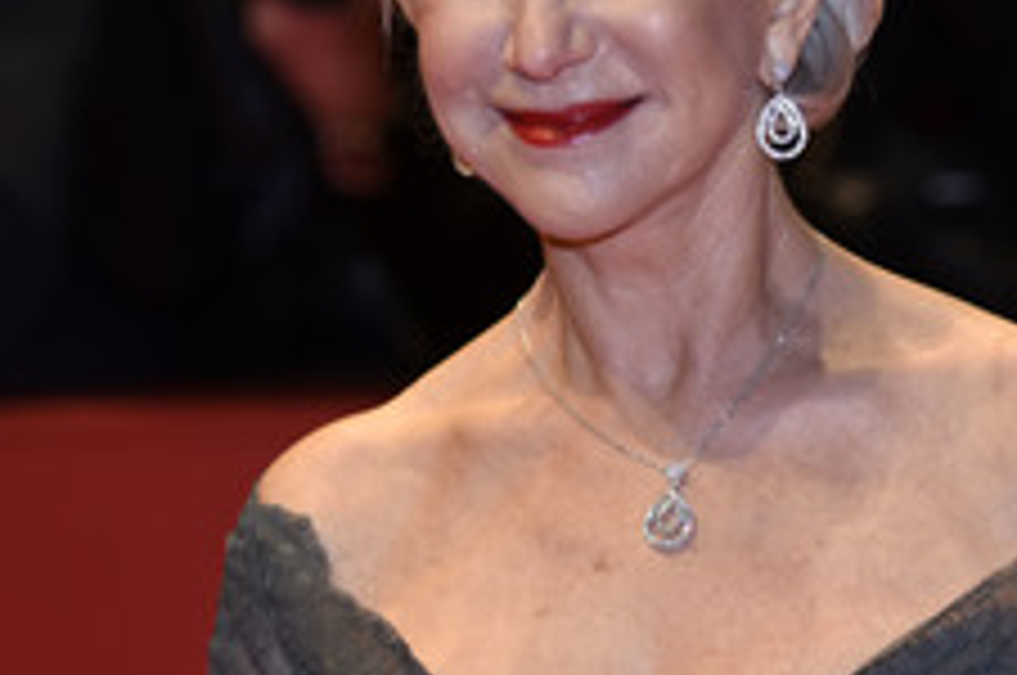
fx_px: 8040
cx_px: 601
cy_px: 243
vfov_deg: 4.8
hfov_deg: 7.2
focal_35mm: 285
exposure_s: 1/400
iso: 640
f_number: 3.2
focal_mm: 95
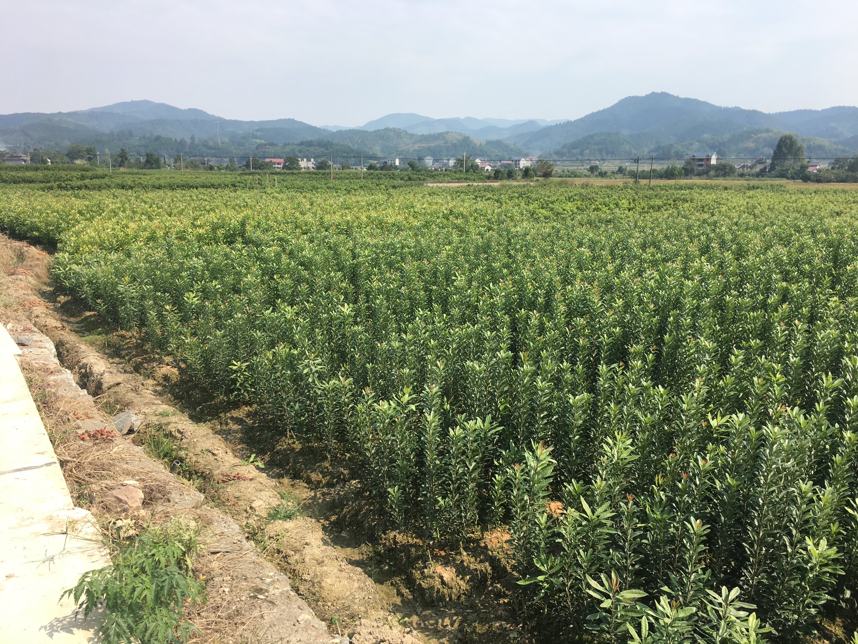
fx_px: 719
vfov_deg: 48.2
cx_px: 429
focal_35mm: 29
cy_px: 322
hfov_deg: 61.7
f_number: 2.2
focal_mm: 4.15
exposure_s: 1/855
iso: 25
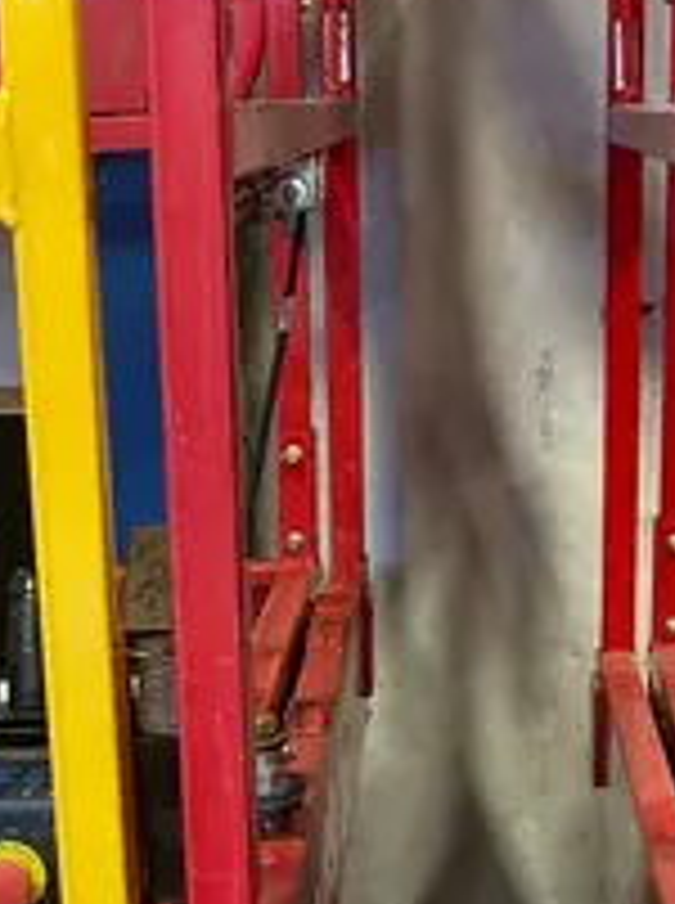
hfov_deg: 15.4
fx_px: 2478
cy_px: 1113
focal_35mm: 95
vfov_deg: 19.4
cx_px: 140
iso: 320
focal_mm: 4.25
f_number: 1.8
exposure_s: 1/60
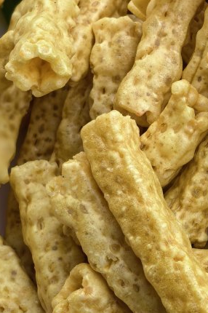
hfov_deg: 10.7
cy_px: 155
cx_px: 287
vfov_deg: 16.5
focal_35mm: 124
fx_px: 1076
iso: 50
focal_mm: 5.75
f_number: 2
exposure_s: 1/540
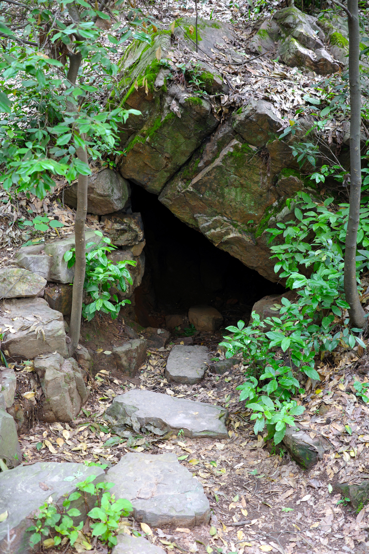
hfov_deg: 33.4
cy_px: 277
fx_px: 615
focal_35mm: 40
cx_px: 184
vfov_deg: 48.5
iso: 320
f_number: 2.8
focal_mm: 26
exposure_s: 1/40
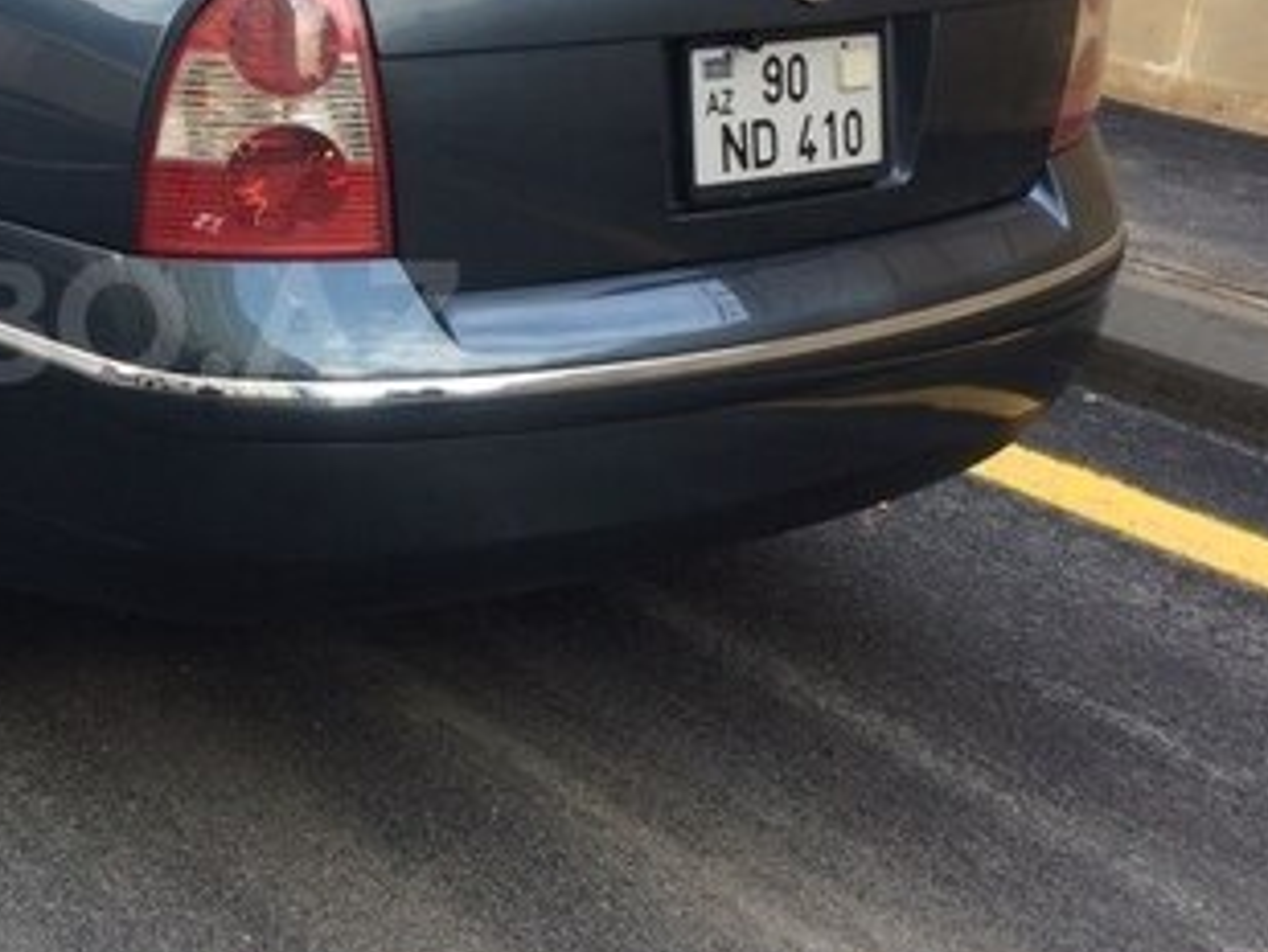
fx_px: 2272
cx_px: 41
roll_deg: -2.4
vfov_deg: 23.6
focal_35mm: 62
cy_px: 322
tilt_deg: -18.5
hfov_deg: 29.4
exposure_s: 1/114
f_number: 2.2
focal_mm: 4.15
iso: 32
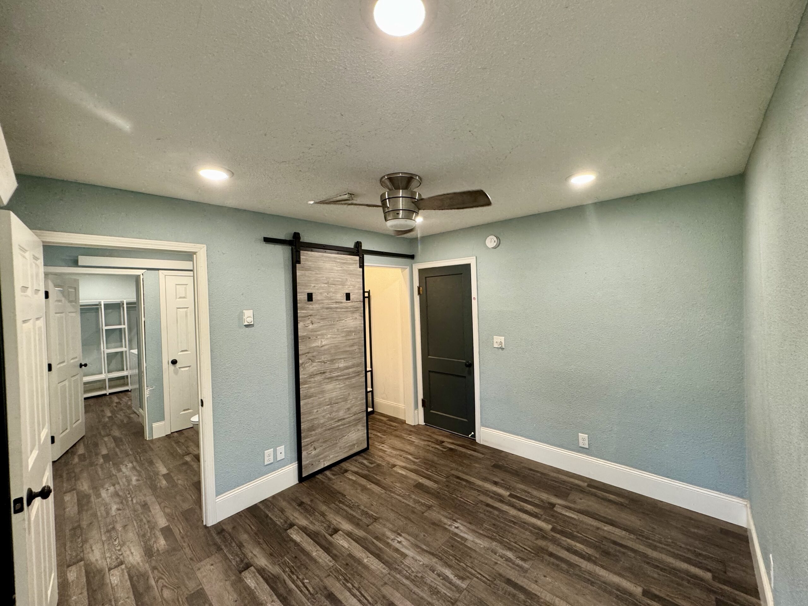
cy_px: 303
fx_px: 327
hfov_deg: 102.1
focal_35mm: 14
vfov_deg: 85.7
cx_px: 404
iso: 160
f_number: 2.2
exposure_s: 1/60
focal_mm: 2.22
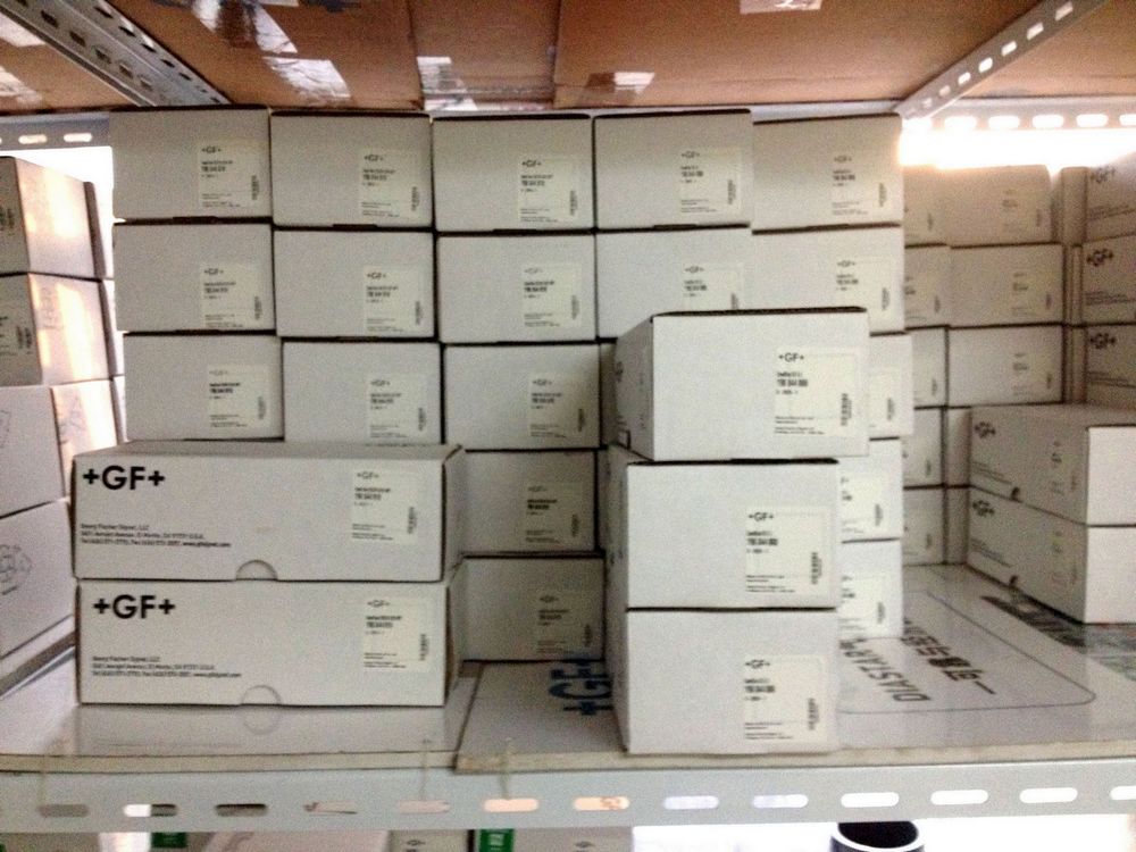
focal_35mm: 35
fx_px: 1149
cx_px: 568
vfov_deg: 40.7
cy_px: 426
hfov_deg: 52.6
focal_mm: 4.28
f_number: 2.4
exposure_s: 1/20
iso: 400
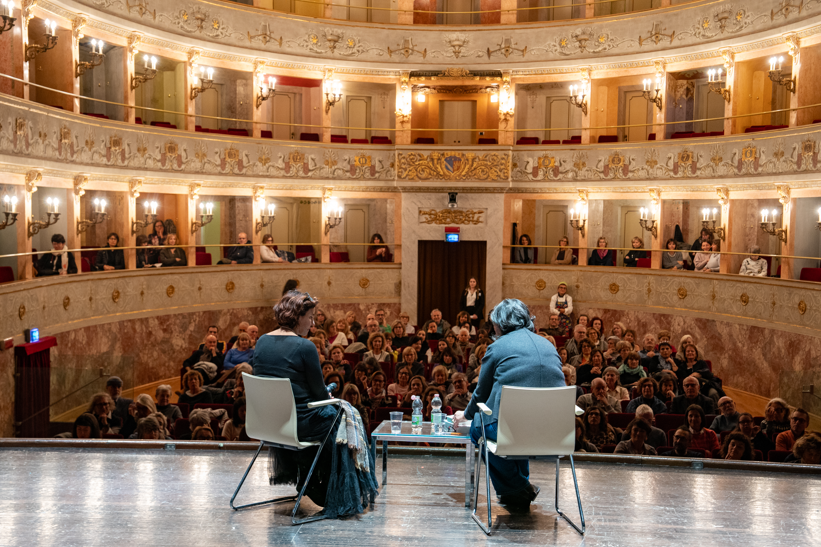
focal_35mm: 49
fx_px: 1117
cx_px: 403
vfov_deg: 27.5
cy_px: 279
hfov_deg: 40.3
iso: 4000
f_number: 4.5
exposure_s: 1/45
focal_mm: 48
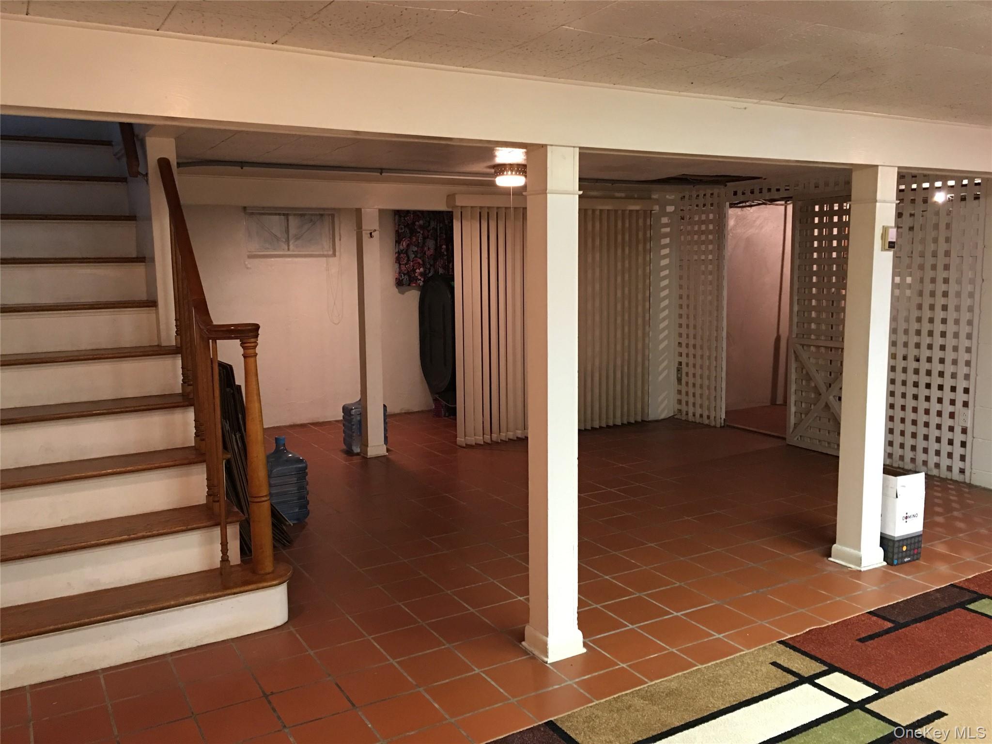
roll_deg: +0.5
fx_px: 831
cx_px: 496
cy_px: 372
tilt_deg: -6.4
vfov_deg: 48.2
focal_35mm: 29
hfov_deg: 61.7
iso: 100
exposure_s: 1/8
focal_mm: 4.15
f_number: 2.2
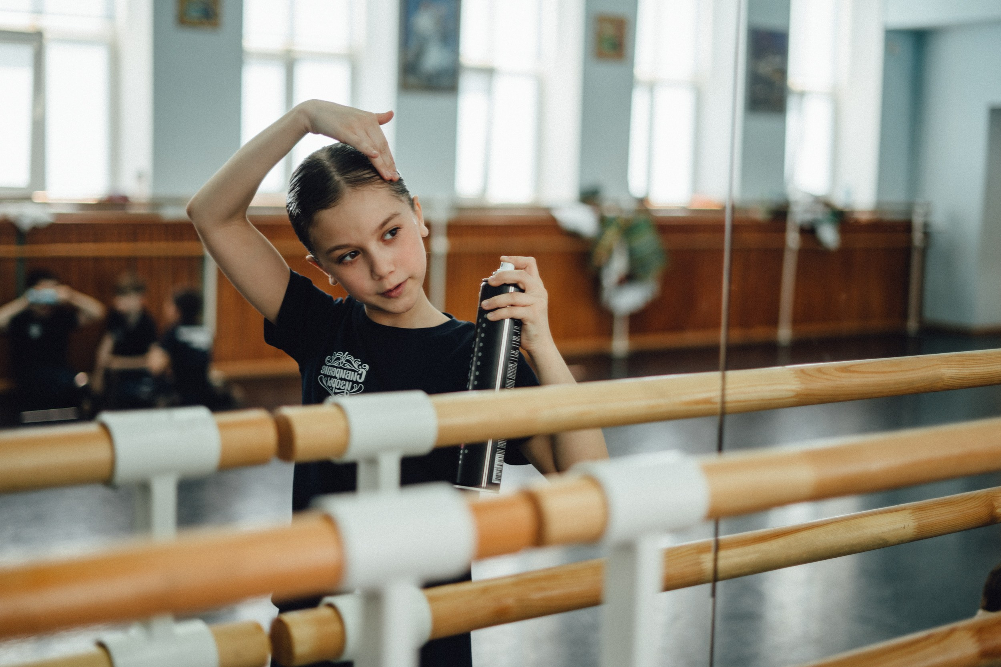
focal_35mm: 50
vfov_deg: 27.0
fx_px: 1390
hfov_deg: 39.6
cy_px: 334
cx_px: 500
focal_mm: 50
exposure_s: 1/250
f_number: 1.8
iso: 250
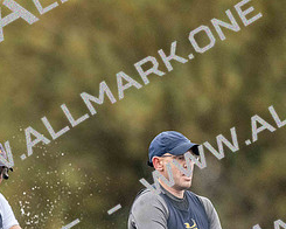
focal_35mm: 1336
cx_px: 55
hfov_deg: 1.4
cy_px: 216
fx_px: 11309
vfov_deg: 1.2
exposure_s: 1/2500
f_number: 4
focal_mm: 600
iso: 5600
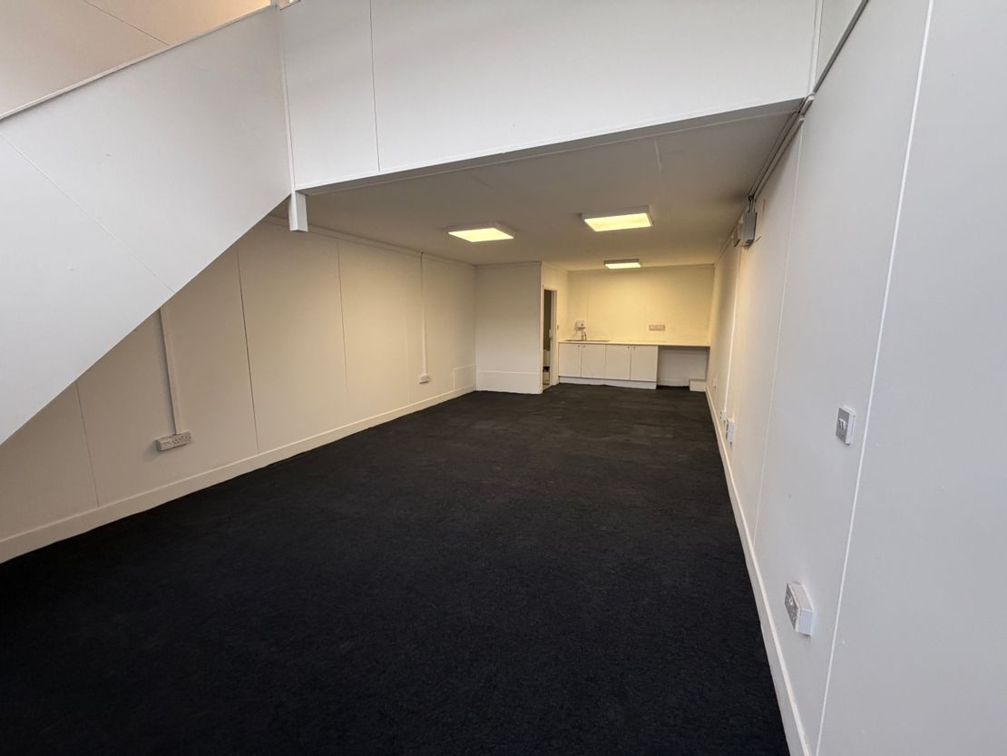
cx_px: 504
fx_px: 407
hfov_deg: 102.1
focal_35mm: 14
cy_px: 378
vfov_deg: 85.7
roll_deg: -0.1
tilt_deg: -7.1
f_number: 2.2
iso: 200
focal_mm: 2.22
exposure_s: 1/100
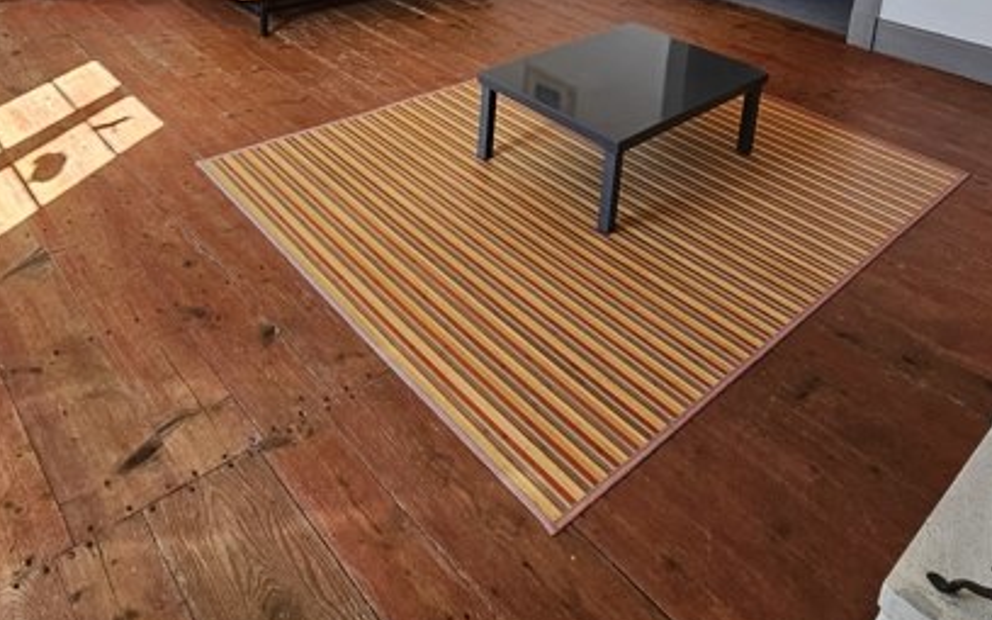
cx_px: 416
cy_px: -92
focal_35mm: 27
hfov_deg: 68.0
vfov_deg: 37.1
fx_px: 730
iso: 64
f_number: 2.2
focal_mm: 2.2
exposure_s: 1/50
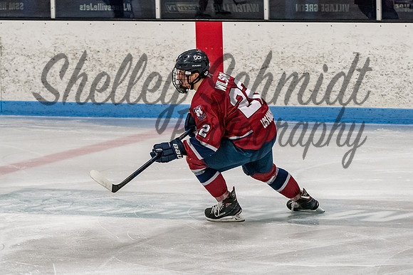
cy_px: 115
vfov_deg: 5.7
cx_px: 221
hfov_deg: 8.5
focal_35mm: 241
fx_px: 2768
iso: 2800
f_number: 4
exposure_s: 1/800
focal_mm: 122
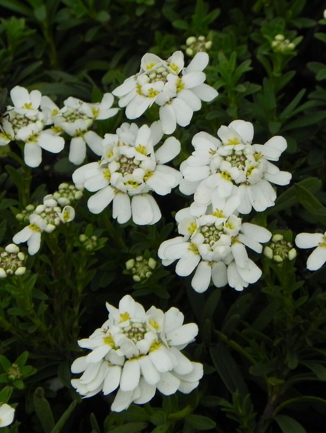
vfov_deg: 5.9
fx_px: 4223
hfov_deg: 4.4
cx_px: 163
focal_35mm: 337
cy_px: 216
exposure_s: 1/200
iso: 160
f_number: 5
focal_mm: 59.9
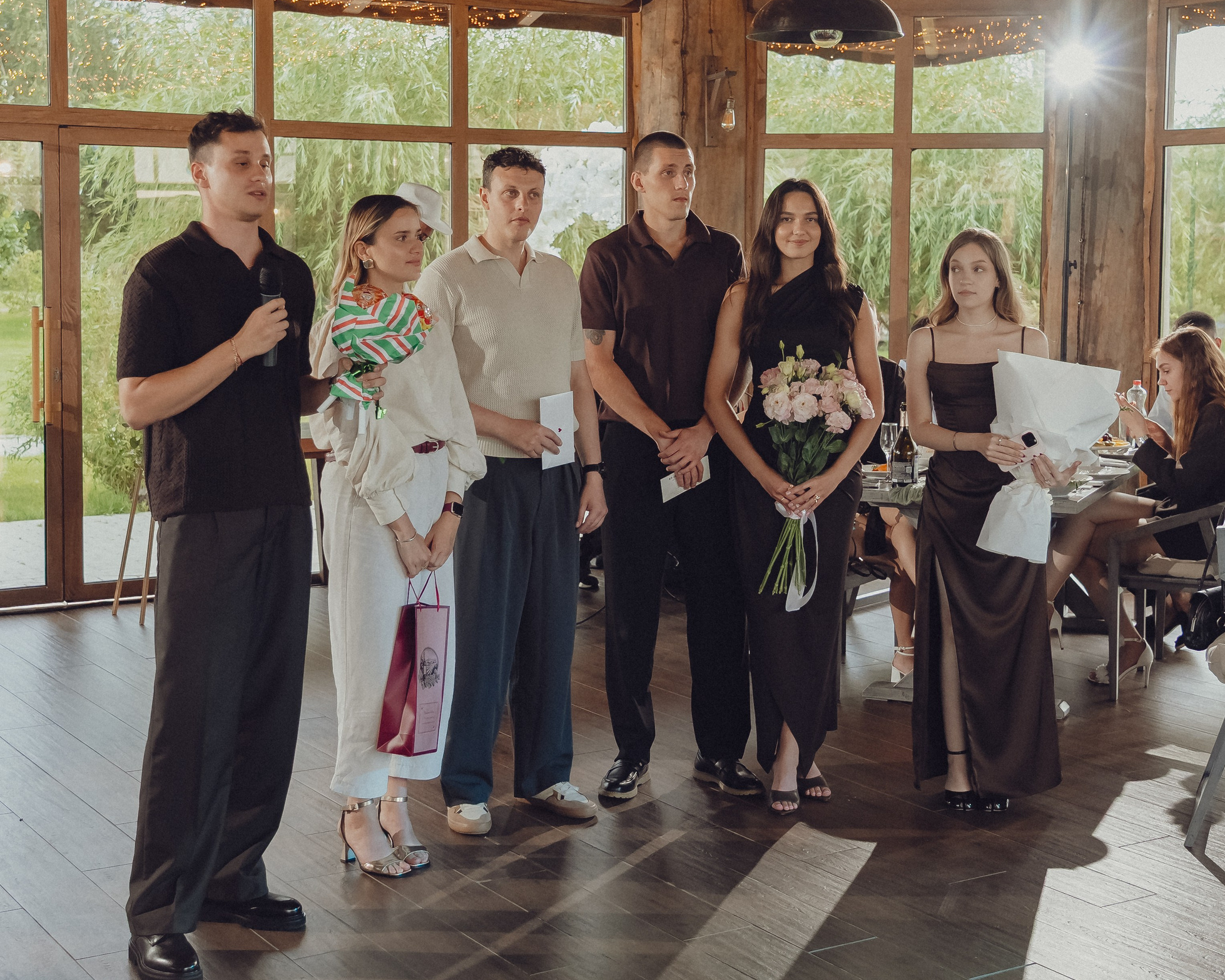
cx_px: 602
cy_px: 376
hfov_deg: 36.6
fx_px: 1849
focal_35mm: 51
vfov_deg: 29.6
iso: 800
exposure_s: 1/160
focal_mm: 36
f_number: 4
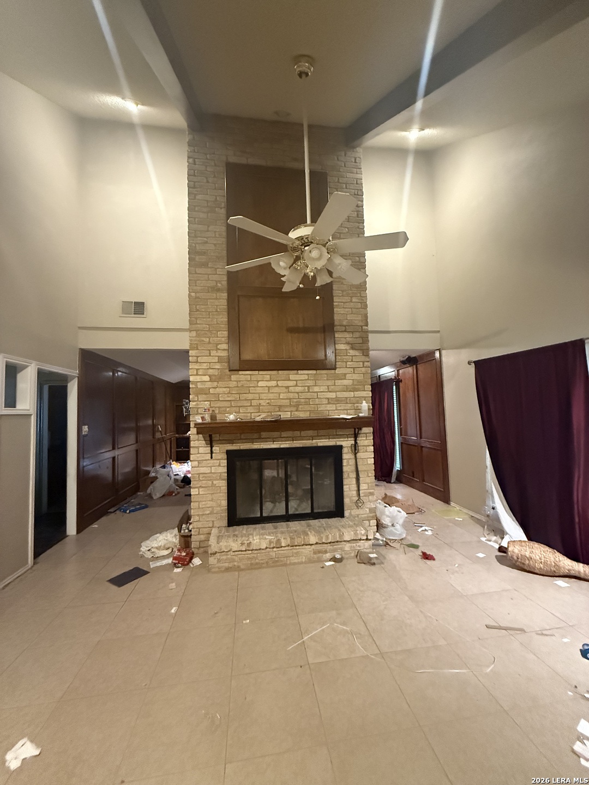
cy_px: 392
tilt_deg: +4.5
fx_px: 318
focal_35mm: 14
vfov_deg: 102.1
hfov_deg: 85.7
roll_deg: +1.4
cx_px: 294
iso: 1250
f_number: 2.2
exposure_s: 1/60
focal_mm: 2.22
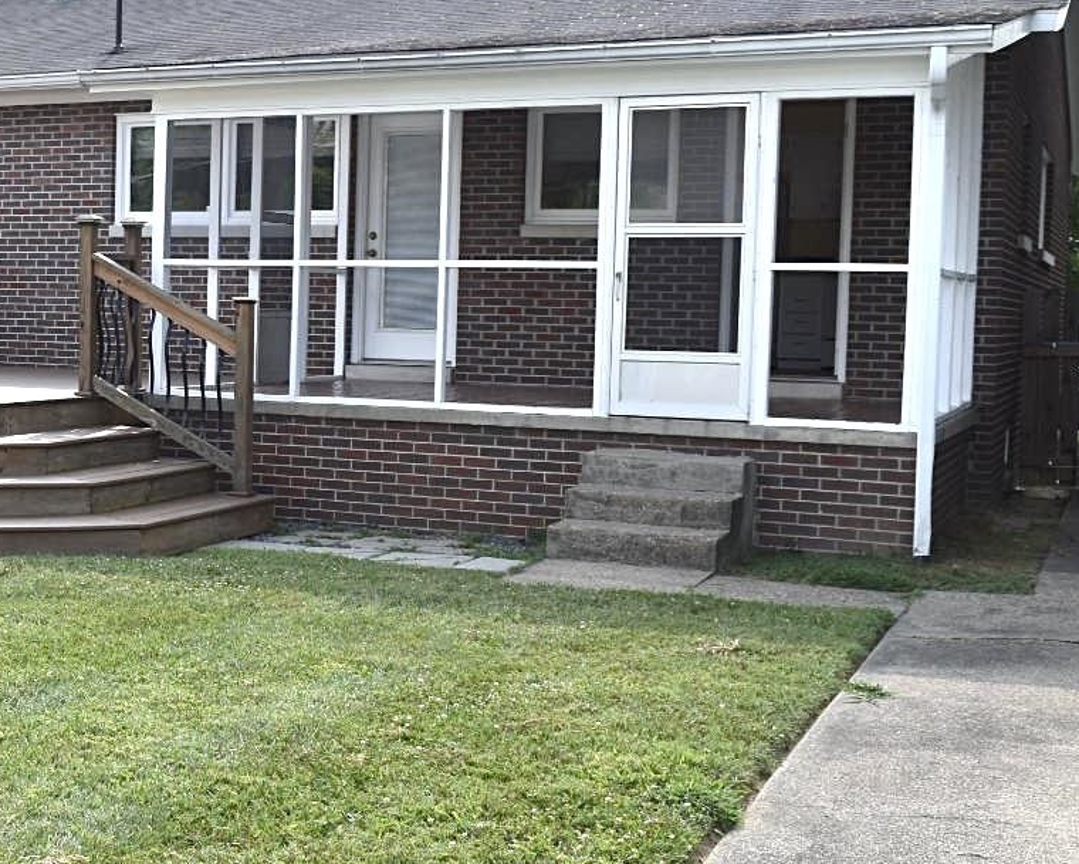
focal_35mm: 54
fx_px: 1724
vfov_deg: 28.1
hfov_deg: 32.6
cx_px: 62
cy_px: 439
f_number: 7.1
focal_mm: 18
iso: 100
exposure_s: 1/200
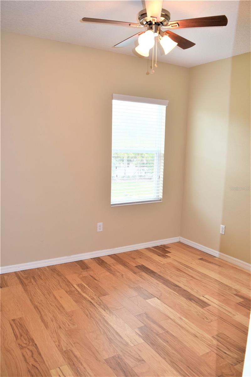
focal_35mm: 27
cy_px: 188
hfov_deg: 47.9
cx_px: 126
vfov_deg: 67.4
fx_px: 282
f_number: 5.6
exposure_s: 1/125
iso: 450
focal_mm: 18
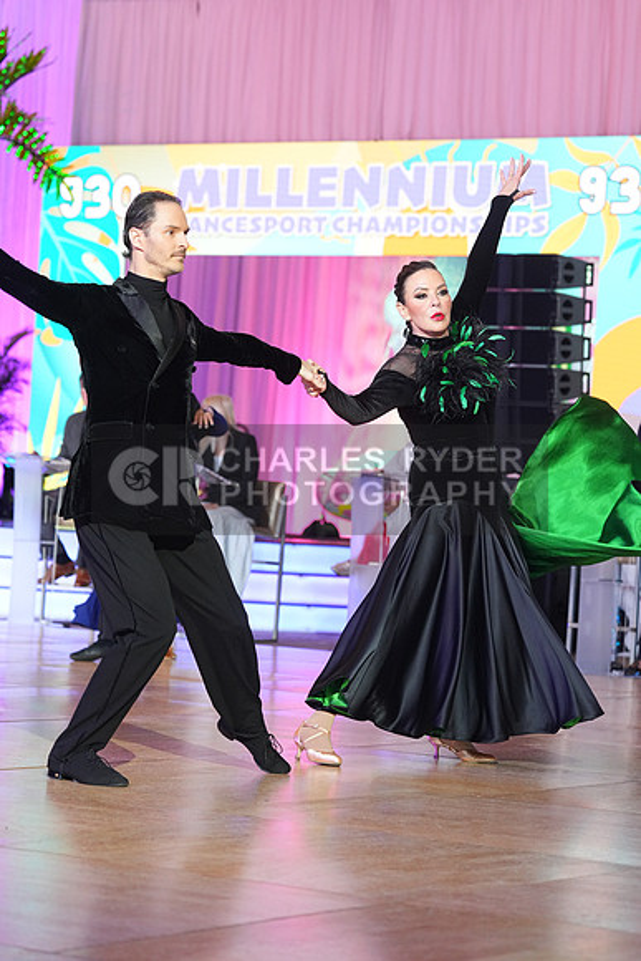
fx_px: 2856
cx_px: 320
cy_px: 480
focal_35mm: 107
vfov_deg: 19.1
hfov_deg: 12.8
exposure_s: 1/400
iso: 2500
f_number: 4
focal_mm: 107
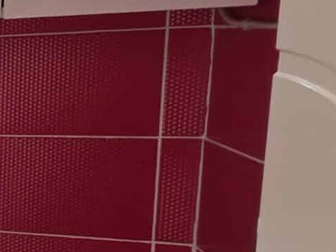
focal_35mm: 69
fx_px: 670
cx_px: -516
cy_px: 148
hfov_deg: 14.2
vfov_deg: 21.3
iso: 200
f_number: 1.9
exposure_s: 1/50
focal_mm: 2.2
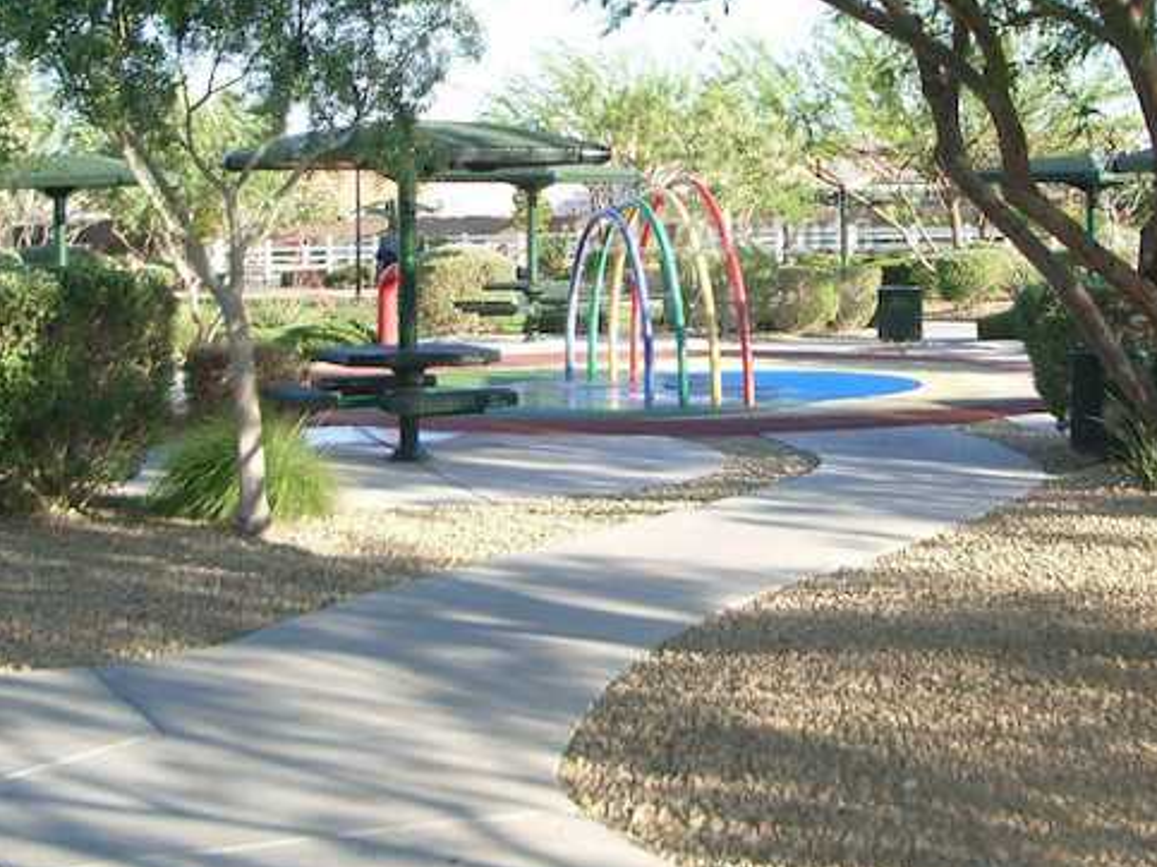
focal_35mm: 58
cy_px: 237
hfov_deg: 33.1
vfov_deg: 25.0
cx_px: 721
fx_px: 1938
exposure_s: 1/250
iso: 80
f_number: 2.6
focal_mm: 5.8
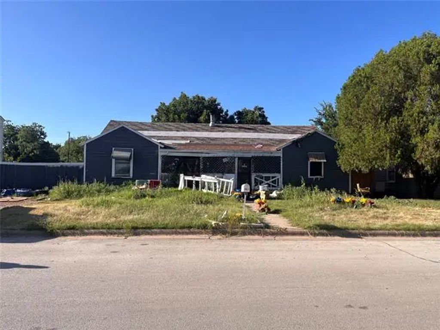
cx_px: 220
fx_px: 330
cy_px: 165
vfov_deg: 53.1
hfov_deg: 67.3
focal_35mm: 26
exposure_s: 1/2571
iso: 50
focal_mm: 5.1
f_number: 1.6
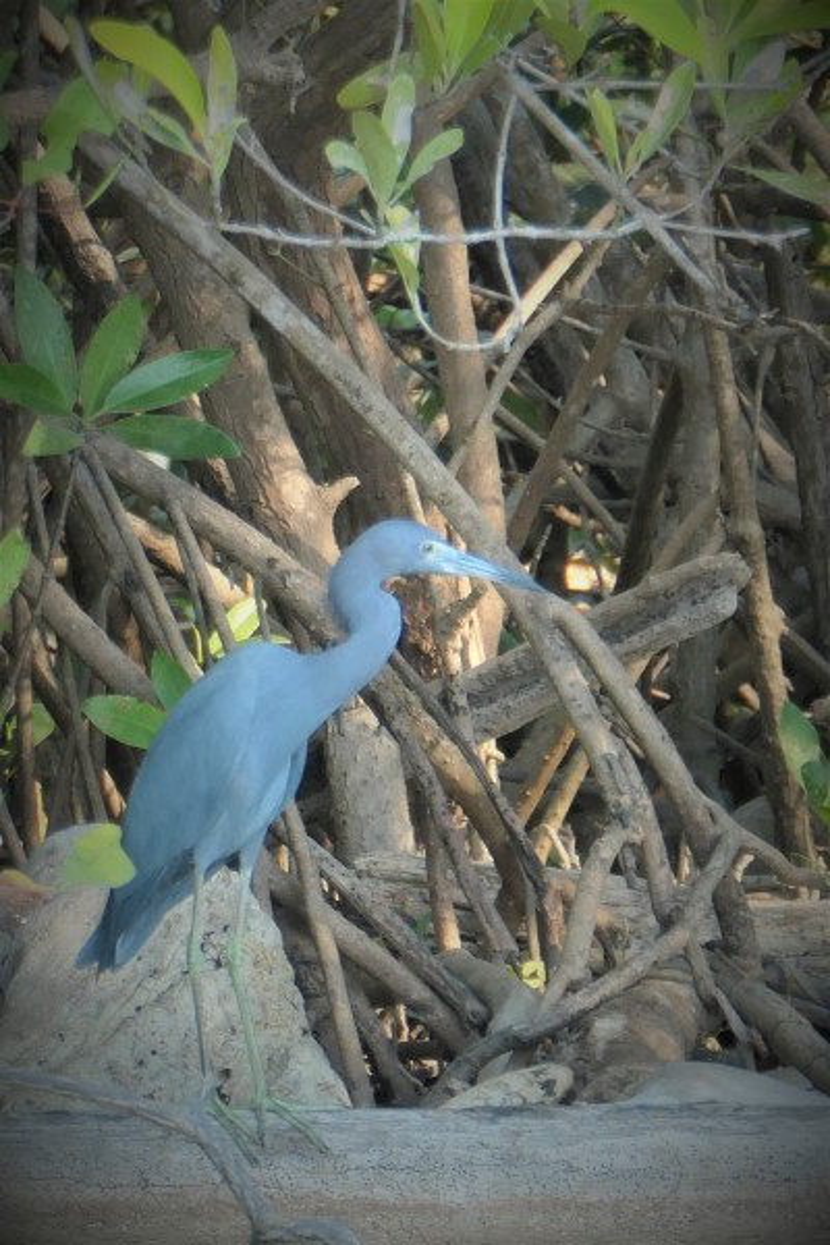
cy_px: 622
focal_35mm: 598
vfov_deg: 3.4
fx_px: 20679
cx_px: 415
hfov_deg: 2.3
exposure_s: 1/125
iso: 500
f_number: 6.4
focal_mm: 132
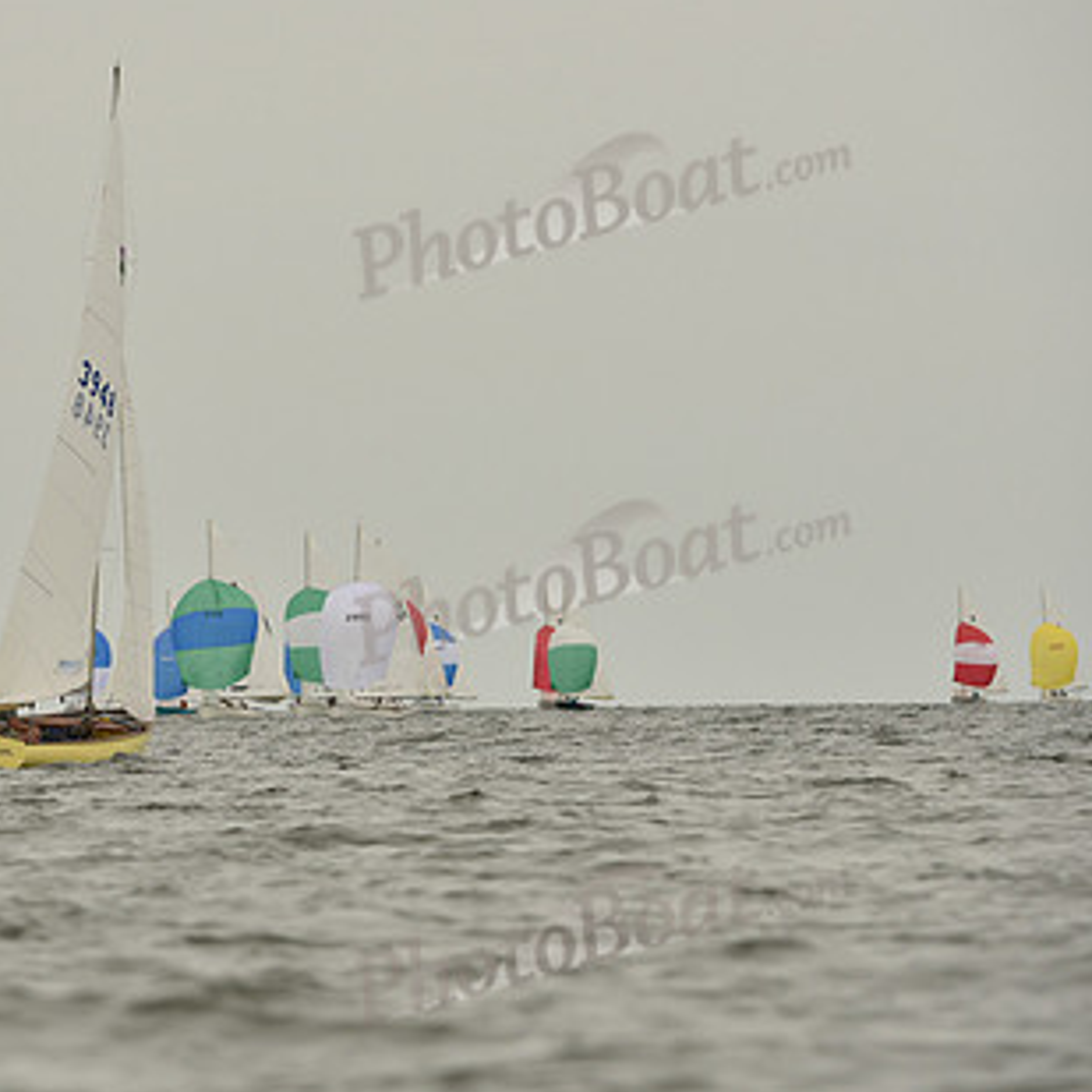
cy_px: 440
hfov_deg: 4.6
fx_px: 13669
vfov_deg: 4.6
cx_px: 173
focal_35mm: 383
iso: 320
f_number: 6.3
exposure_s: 1/1250
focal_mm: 240
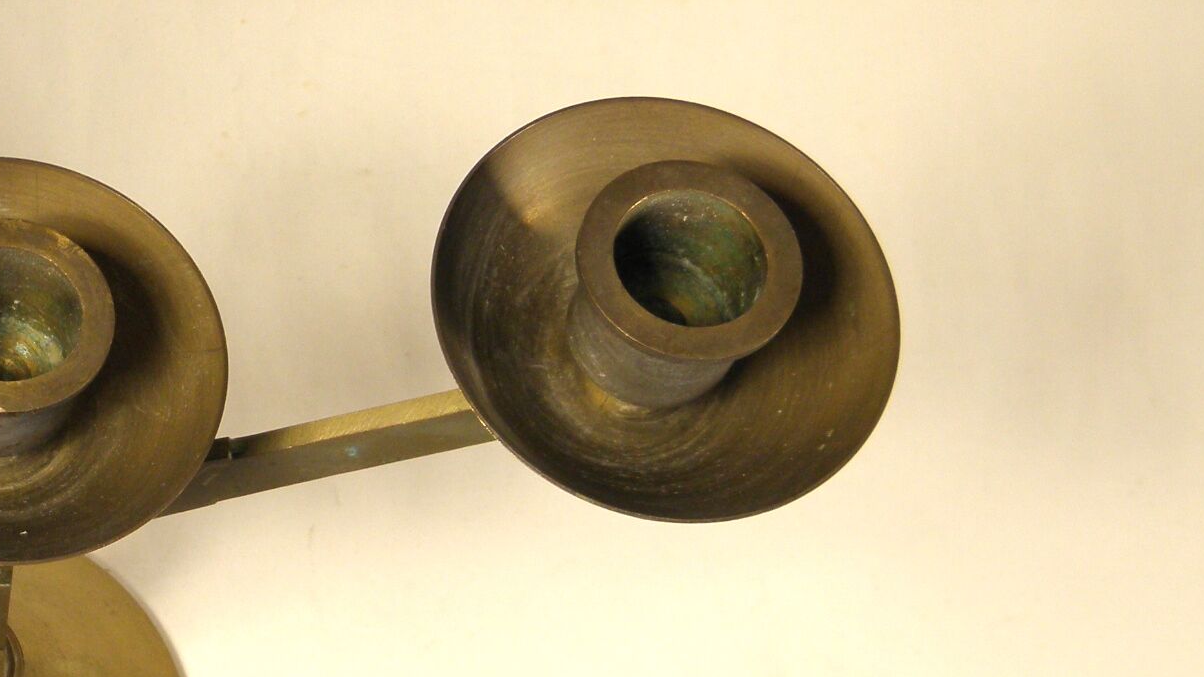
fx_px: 2809
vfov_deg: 13.3
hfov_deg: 23.2
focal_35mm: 88
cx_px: 0
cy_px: 830
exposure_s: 1/60
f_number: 3.7
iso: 100
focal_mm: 6.8
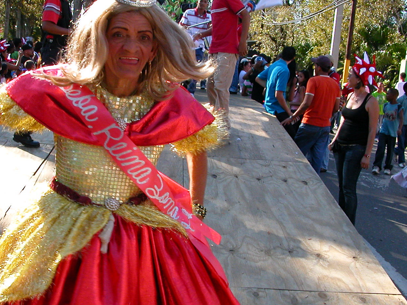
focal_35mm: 48
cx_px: 163
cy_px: 171
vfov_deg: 30.2
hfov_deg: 39.5
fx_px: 564
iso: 100
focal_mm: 5.6
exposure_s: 1/164
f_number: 4.5
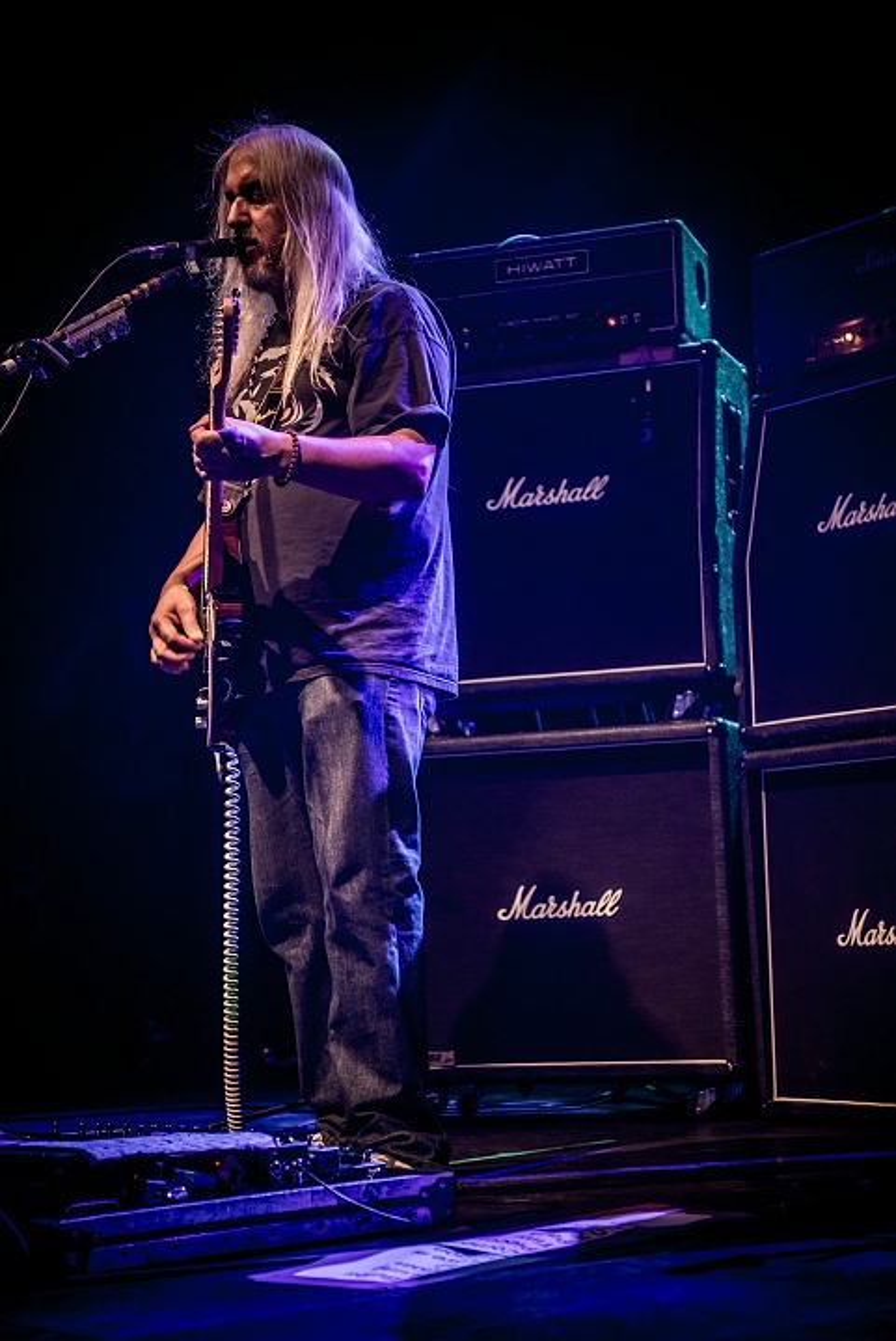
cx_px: 448
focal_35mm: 70
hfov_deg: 19.5
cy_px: 670
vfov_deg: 28.8
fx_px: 2609
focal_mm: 70
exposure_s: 1/100
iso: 1250
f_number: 3.2
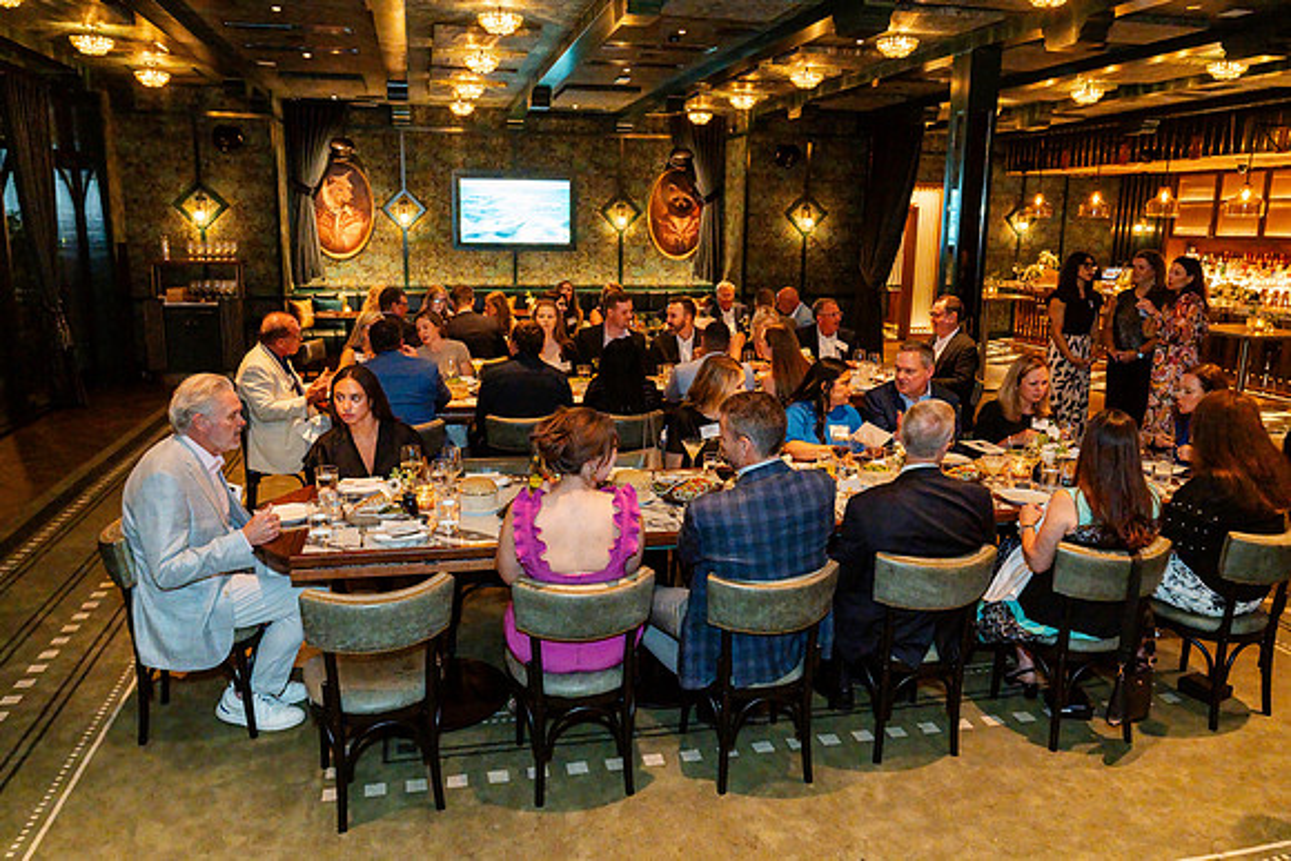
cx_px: 633
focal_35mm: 26
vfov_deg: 50.0
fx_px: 923
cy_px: 420
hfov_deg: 69.9
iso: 12800
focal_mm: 24
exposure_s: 1/80
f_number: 4
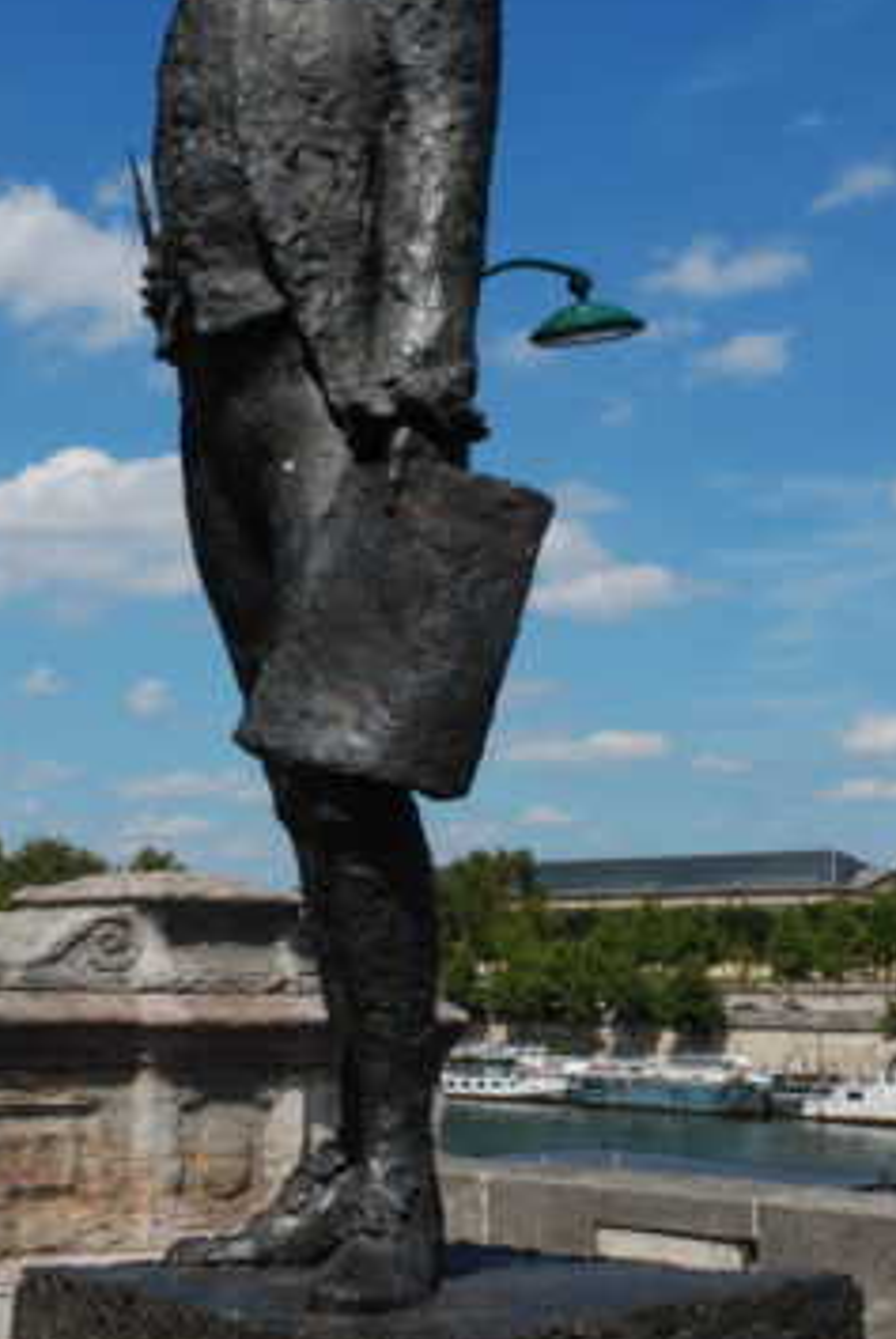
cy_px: 496
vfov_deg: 30.5
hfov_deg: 20.7
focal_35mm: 66
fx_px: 2446
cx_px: 297
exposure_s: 1/100
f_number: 16
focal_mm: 31
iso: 100
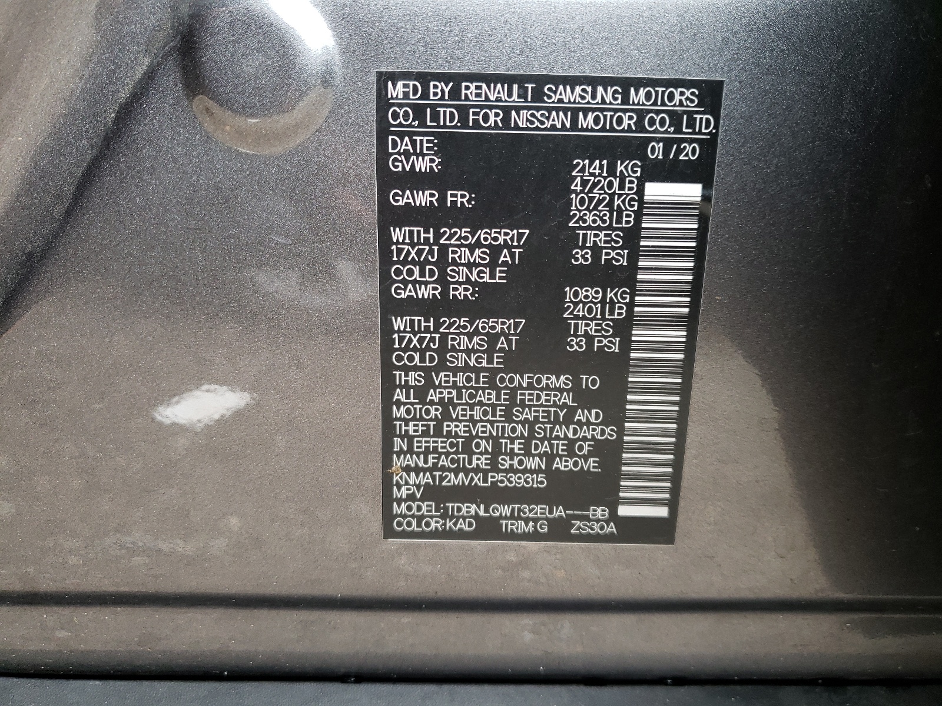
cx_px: 471
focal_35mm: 26
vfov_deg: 53.1
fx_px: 708
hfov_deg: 67.3
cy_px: 353
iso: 113
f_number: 1.5
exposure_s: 1/60.2
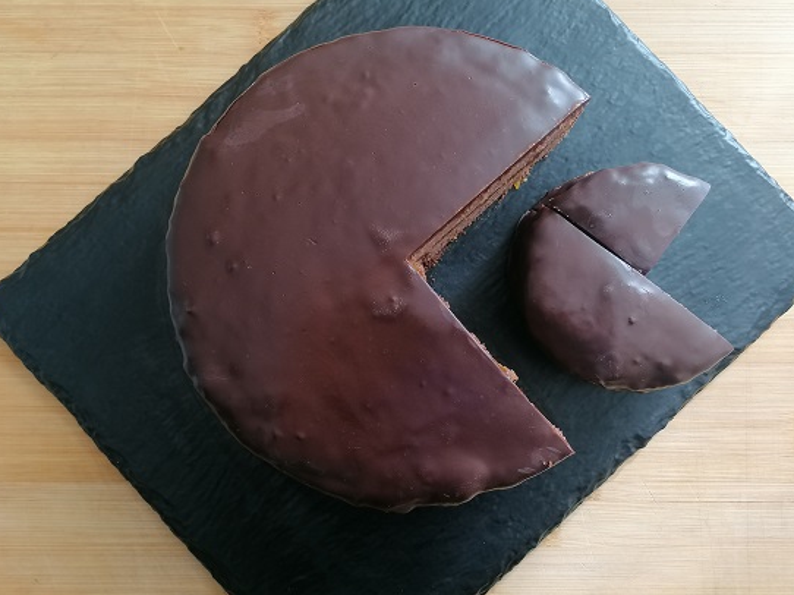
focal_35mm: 31
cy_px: 281
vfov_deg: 45.4
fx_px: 711
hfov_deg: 58.4
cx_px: 398
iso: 160
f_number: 1.8
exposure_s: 1/33.3
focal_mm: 4.75
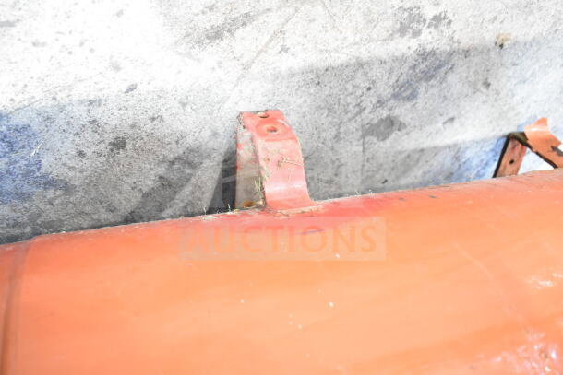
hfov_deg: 57.2
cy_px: 188
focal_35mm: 33
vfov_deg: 40.0
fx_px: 516
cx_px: 282
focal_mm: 22
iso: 4500
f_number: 3.8
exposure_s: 1/40
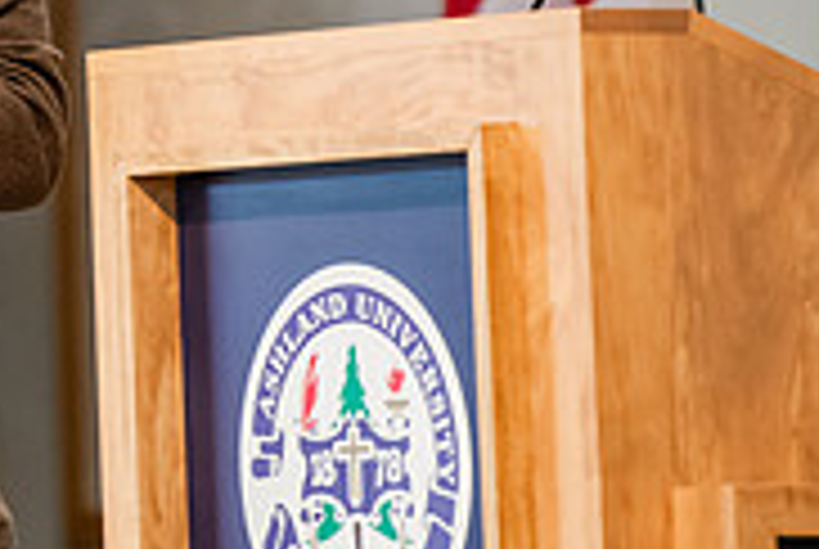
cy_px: -232
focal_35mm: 636
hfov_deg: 3.2
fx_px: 14492
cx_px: -243
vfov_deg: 2.2
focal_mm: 200
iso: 2000
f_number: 3.2
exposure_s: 1/200
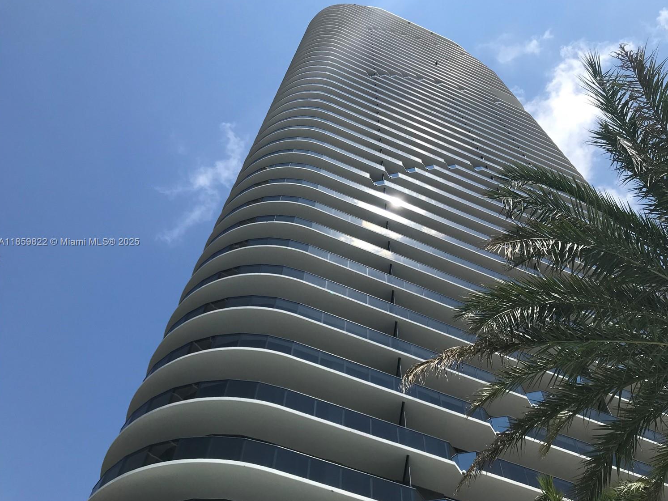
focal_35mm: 30
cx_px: 354
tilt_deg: +59.5
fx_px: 579
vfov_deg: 46.8
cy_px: 242
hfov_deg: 59.9
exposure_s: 1/3425
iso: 20
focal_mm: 3.99
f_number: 1.8
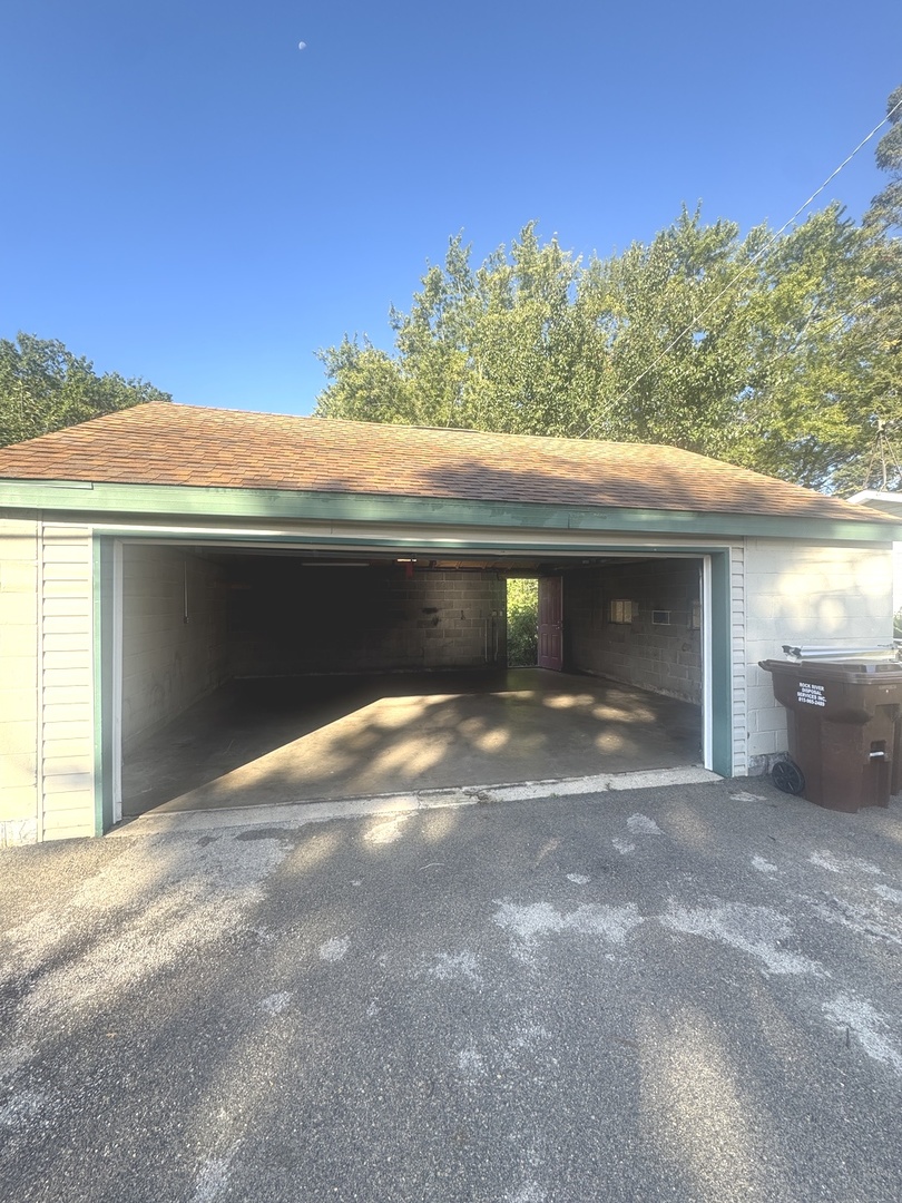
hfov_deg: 85.7
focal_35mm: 14
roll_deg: +0.8
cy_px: 602
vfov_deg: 102.1
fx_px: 486
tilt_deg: +1.0
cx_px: 451
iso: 40
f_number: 2.2
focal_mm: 2.22
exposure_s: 1/288
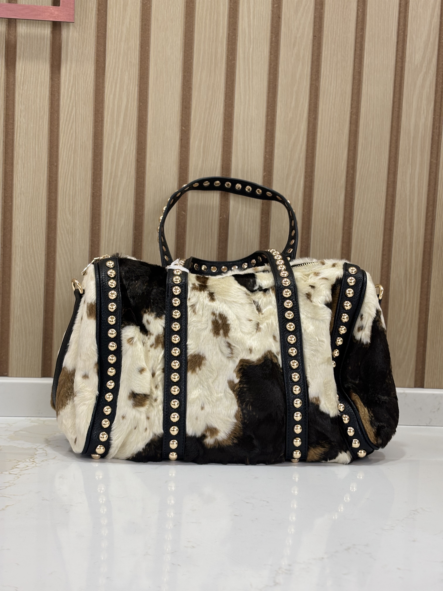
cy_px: 296
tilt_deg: -5.4
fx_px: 887
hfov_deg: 28.0
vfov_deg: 36.8
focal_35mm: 52
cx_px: 222
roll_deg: -3.1
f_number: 1.6
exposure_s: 1/60
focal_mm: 5.96
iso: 40
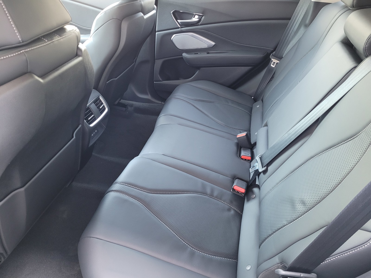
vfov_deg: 53.1
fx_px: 279
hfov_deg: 67.3
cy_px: 139
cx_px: 186
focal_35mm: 26
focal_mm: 5.4
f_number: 1.8
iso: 500
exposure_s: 1/40
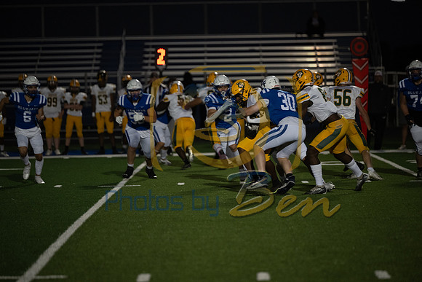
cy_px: 141
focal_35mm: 200
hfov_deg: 10.3
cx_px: 211
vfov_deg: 6.9
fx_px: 2345
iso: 2500
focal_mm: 200
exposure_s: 1/1250
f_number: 2.8
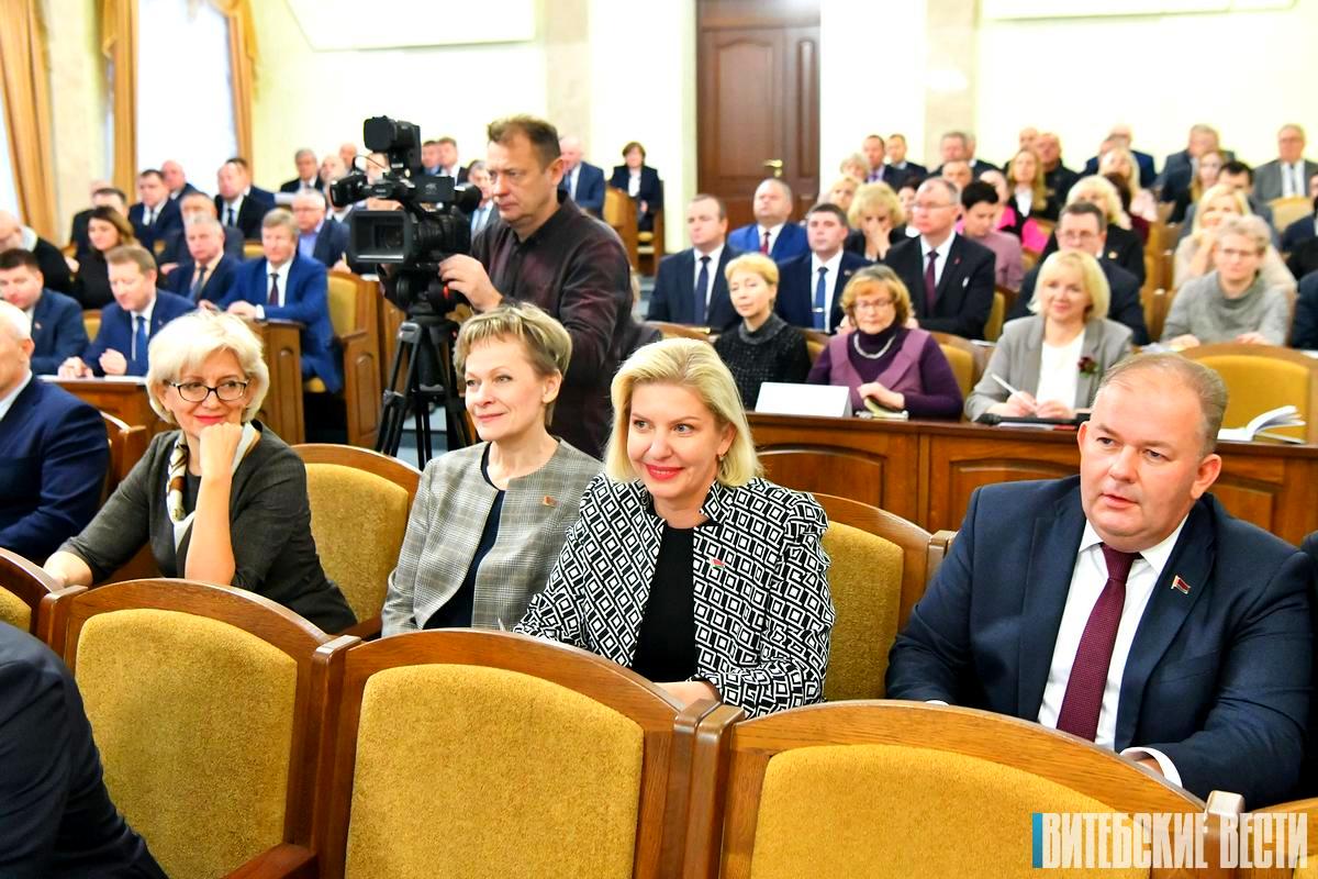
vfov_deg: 35.1
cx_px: 659
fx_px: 1391
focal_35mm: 38
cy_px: 440
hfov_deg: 50.7
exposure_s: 1/160
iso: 8000
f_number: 5
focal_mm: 38
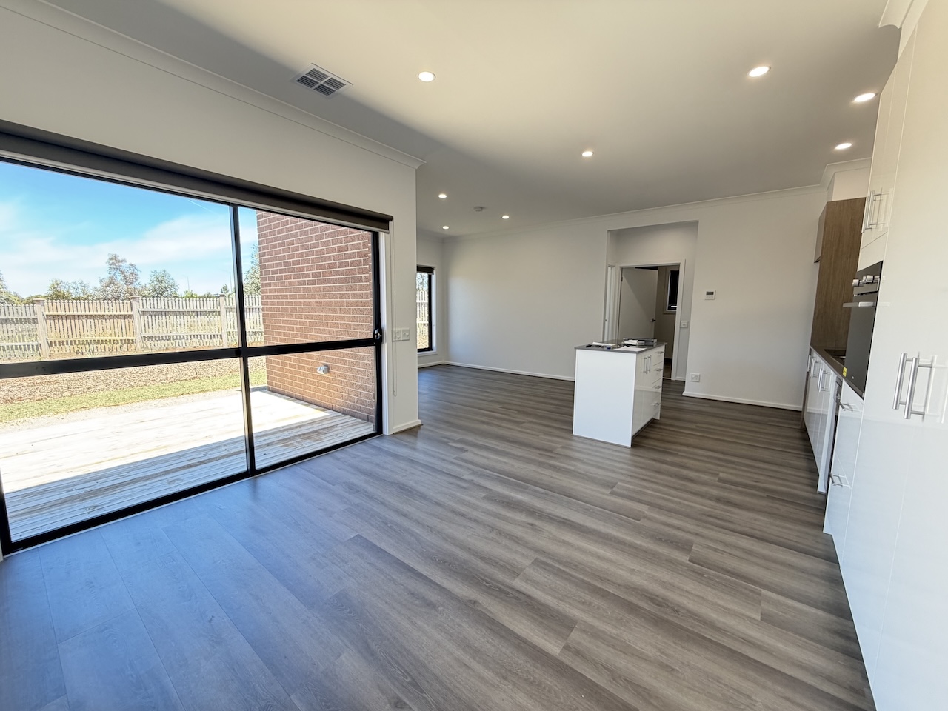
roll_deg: -0.3
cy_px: 356
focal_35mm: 14
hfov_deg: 102.1
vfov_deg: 85.7
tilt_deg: -6.9
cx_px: 474
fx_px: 383
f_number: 2.2
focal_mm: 2.22
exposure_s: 1/121
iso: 160
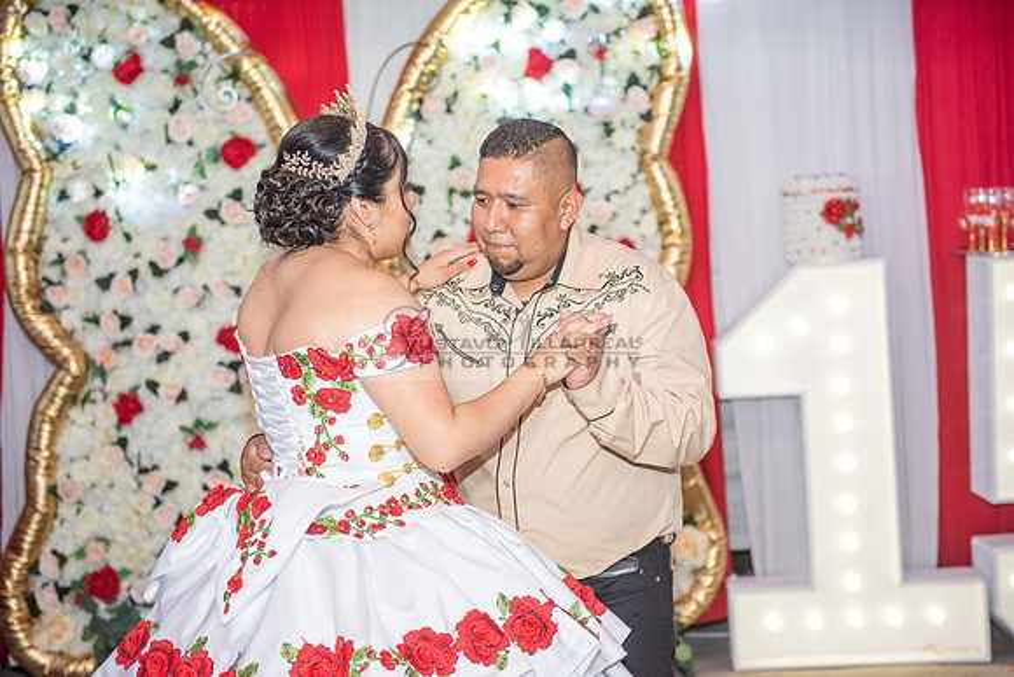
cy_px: 338
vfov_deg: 22.6
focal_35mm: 60
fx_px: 1690
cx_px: 507
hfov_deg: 33.4
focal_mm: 60
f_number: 3.2
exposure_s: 1/160
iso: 800
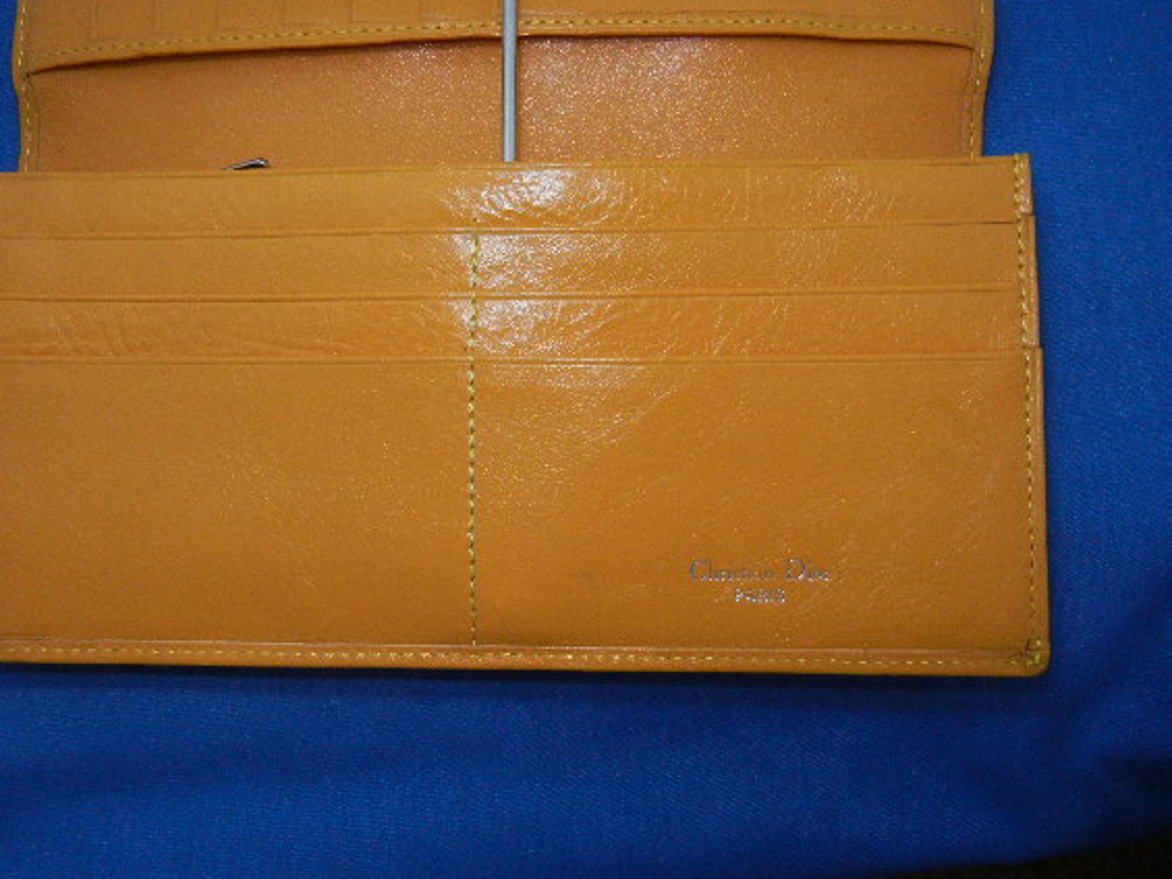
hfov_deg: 53.9
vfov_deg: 41.7
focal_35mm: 34
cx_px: 533
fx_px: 1151
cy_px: 388
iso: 547
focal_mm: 5.4
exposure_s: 1/30
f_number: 7
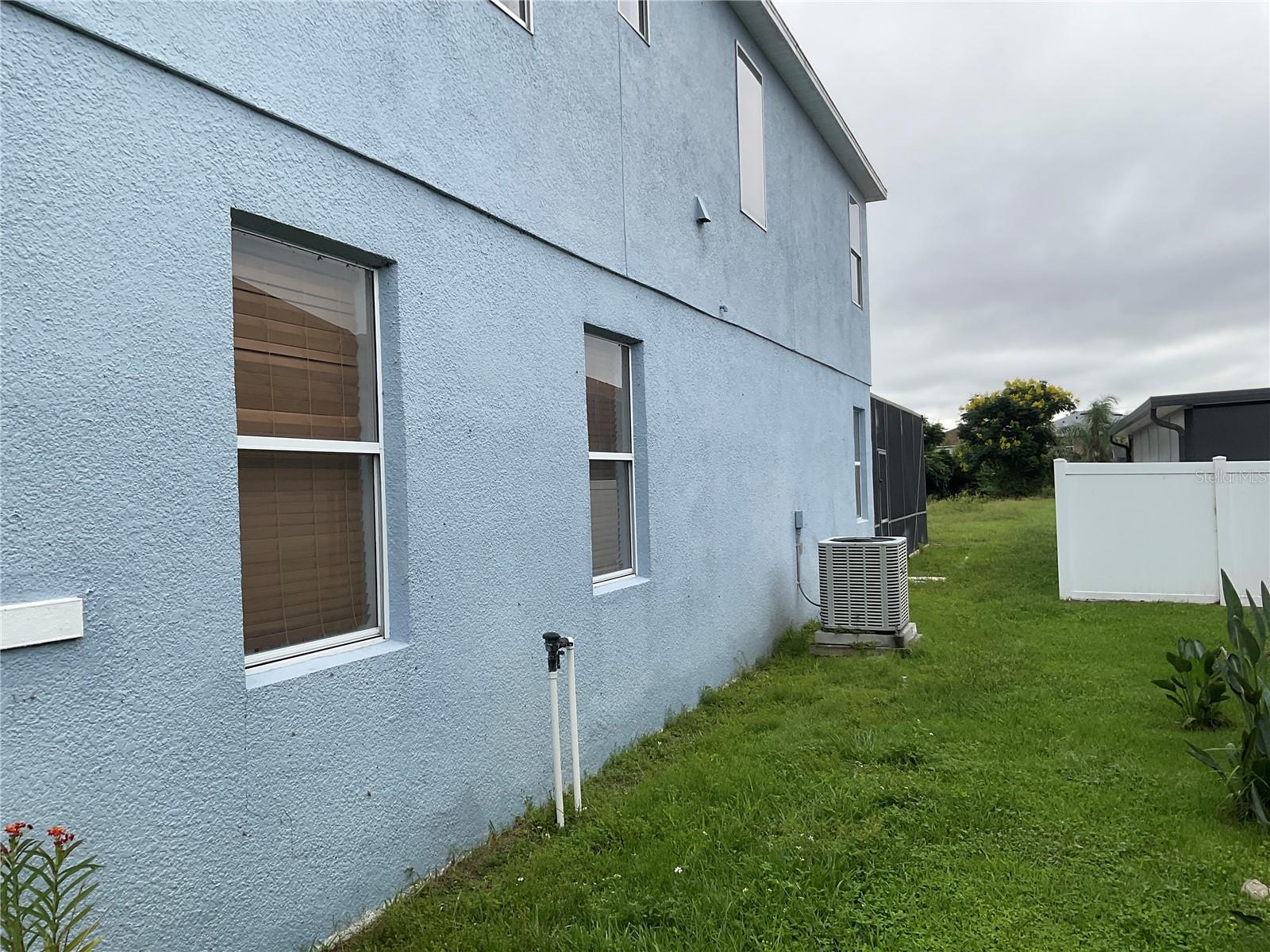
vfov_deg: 48.2
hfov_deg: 61.7
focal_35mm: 29
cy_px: 476
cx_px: 635
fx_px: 1064
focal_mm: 3
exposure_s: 1/606
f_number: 1.8
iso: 16
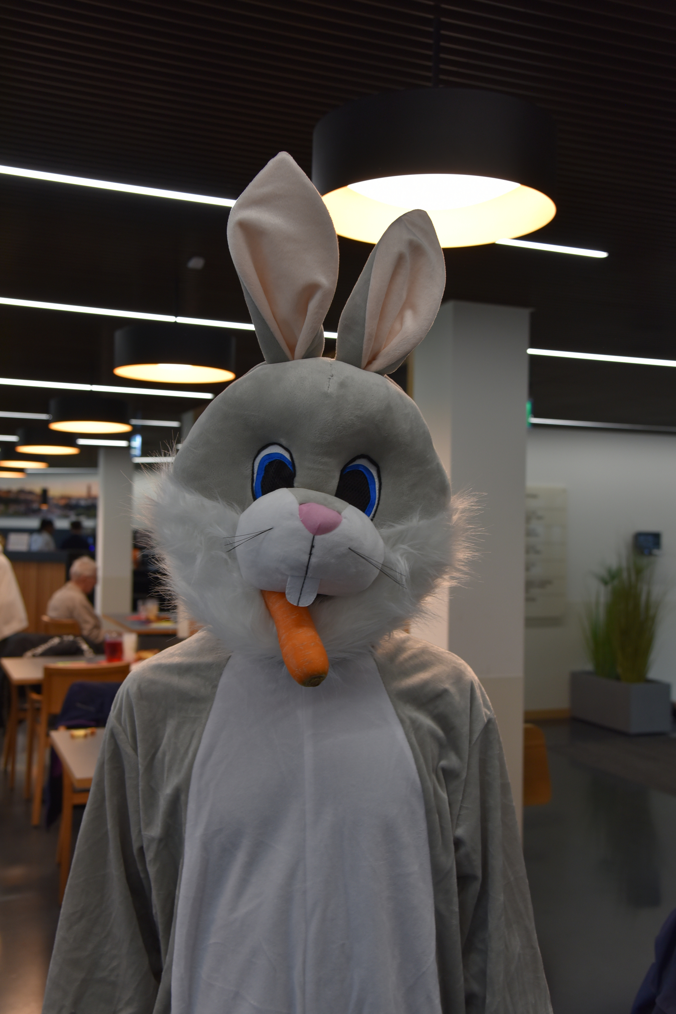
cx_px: 338
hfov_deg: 35.1
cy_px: 507
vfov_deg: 50.7
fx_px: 1070
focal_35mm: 38
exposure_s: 1/125
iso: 400
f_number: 5.6
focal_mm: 38
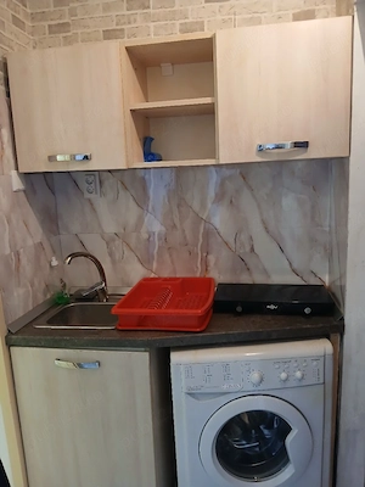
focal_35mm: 26
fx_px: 366
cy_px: 244
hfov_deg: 53.1
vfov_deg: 67.3
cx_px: 182
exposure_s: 1/20
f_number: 1.8
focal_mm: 3.98
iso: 400
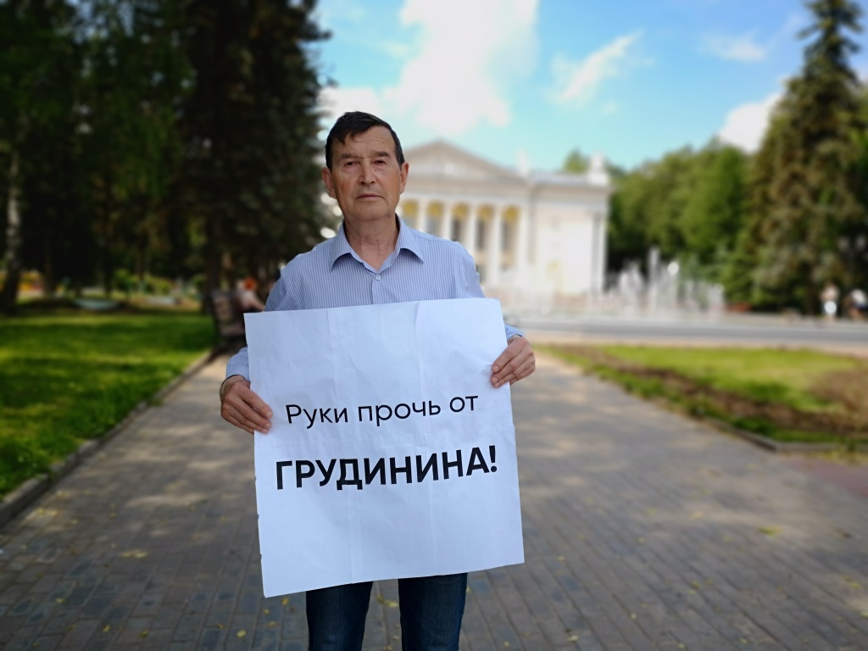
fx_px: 677
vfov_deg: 51.4
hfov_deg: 65.3
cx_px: 434
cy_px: 326
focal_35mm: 27
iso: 50
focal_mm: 3.95
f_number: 1.8
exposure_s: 1/1111
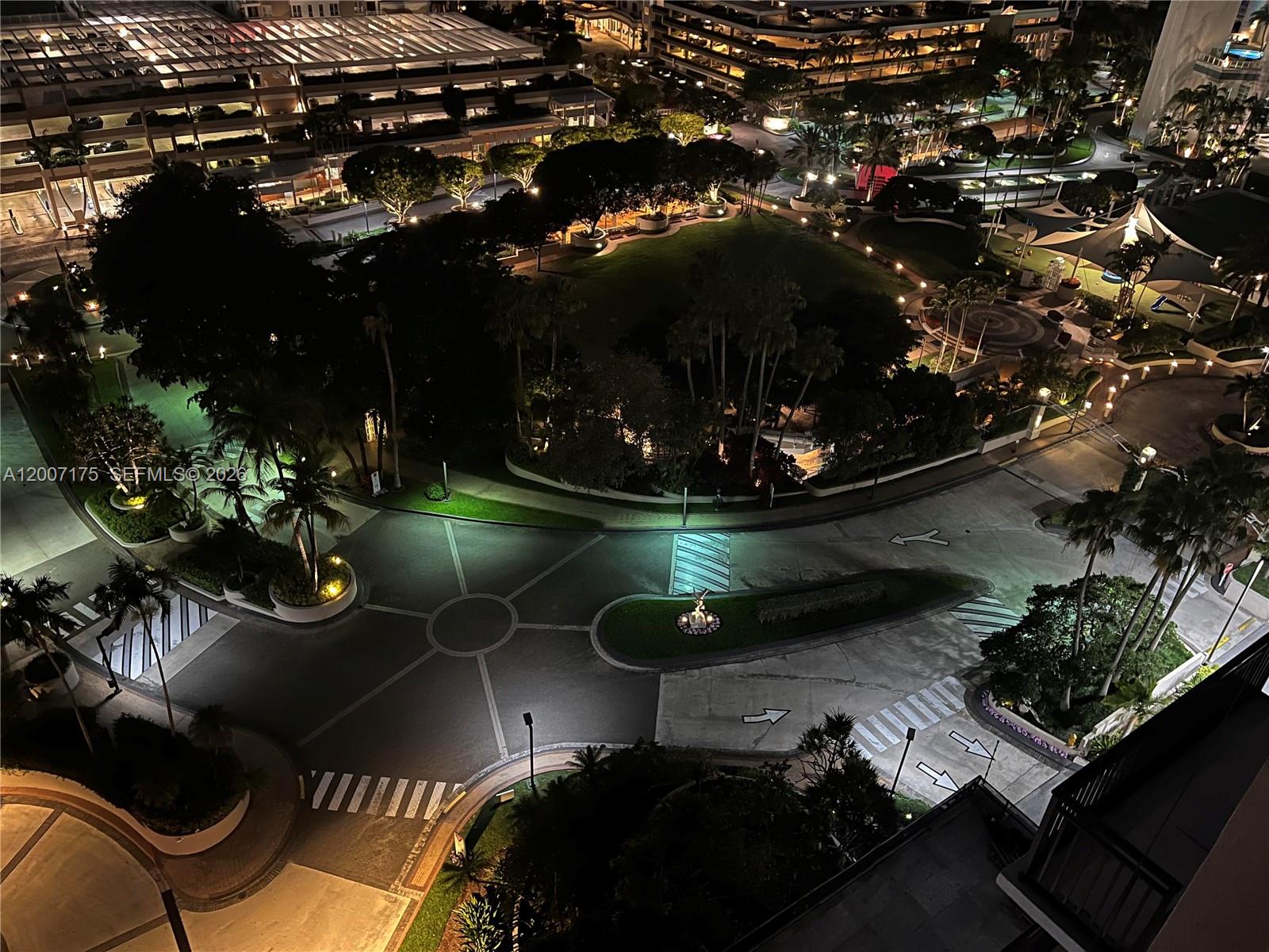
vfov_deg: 53.1
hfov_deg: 67.3
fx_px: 953
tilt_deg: -35.2
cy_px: 476
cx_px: 634
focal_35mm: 26
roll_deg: -4.0
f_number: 1.6
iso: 640
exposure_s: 1/11
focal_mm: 5.1
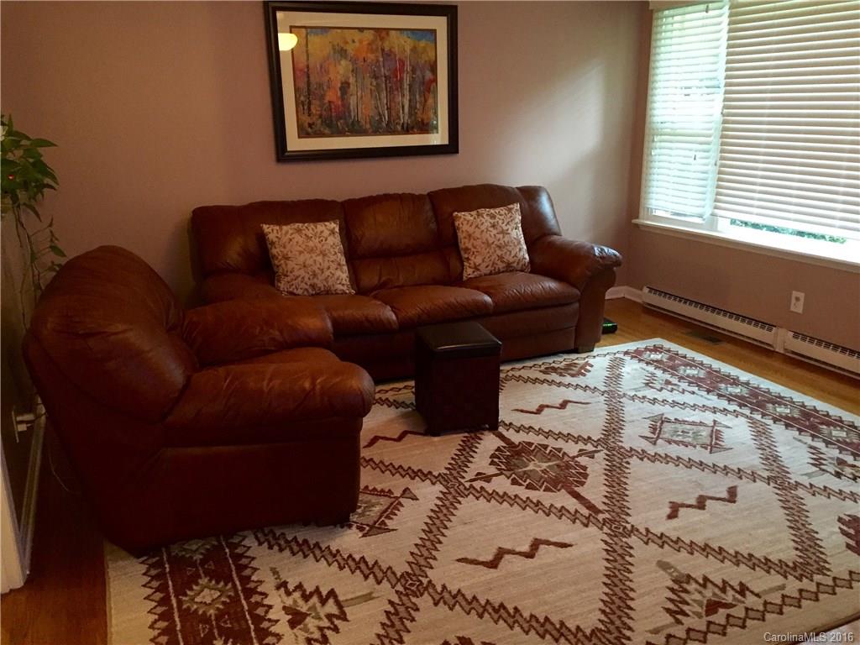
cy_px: 322
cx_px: 430
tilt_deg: -15.7
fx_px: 720
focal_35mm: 29
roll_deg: +0.9
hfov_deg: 61.7
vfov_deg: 48.2
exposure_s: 1/15
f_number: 2.2
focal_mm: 4.15
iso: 250
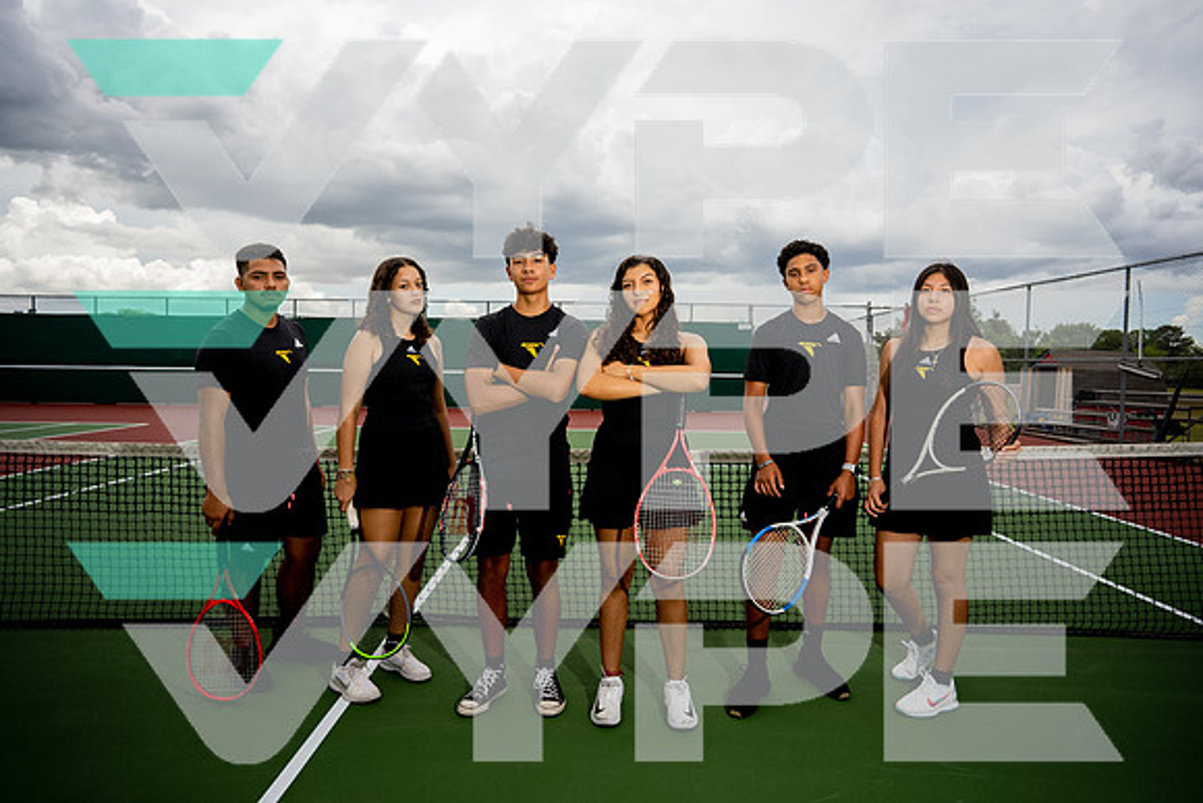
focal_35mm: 24
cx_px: 602
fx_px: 802
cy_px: 402
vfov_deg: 53.2
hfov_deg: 73.7
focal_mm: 24
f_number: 5.6
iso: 100
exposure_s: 1/200
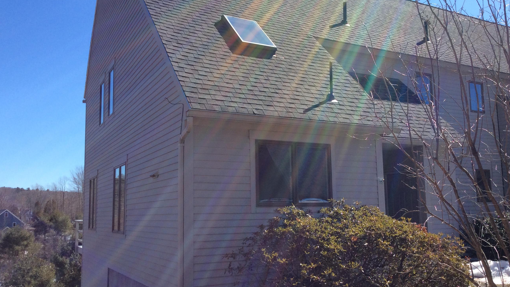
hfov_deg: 56.6
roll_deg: +1.0
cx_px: 255
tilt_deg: +4.3
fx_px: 473
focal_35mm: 35
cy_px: 161
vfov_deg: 33.7
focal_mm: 3.3
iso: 32
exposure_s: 1/1121
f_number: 2.4
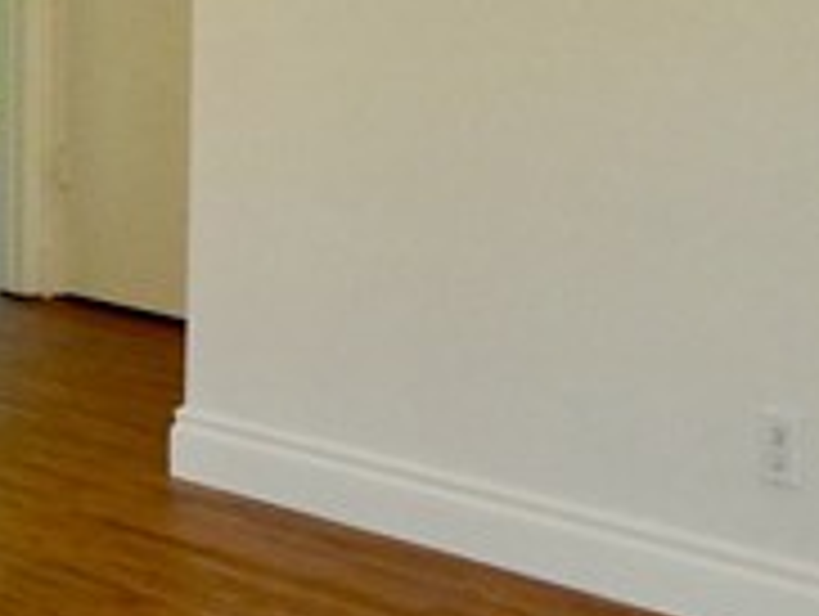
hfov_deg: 13.2
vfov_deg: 10.9
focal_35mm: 135
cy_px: 58
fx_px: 3198
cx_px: -662
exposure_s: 1/60
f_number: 3.3
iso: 125
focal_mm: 4.3
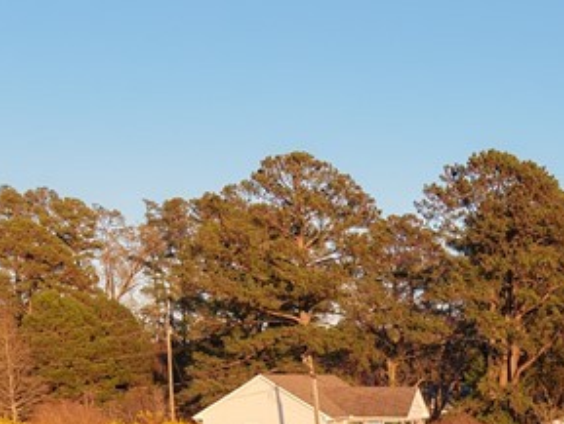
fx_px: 1385
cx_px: 527
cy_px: 688
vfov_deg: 15.6
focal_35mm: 85
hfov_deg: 22.4
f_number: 1.8
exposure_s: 1/1000
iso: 100
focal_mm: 8.67
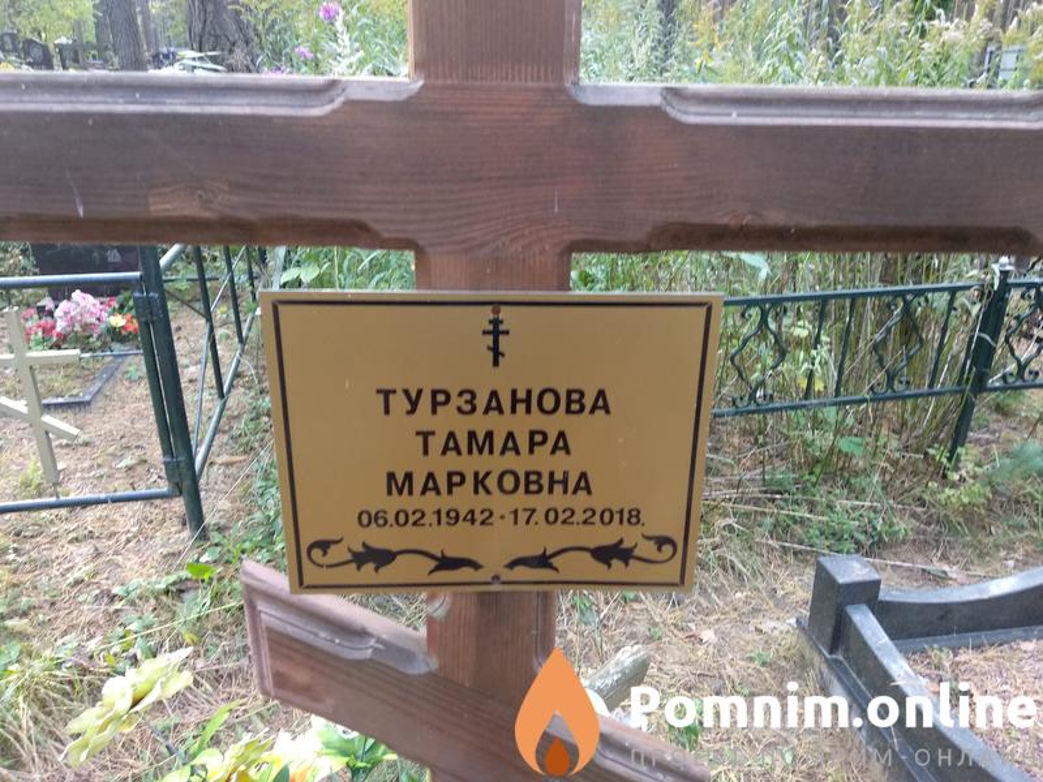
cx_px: 522
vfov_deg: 53.1
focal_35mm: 26
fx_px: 783
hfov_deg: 67.3
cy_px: 391
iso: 400
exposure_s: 1/24
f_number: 2.2
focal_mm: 3.81
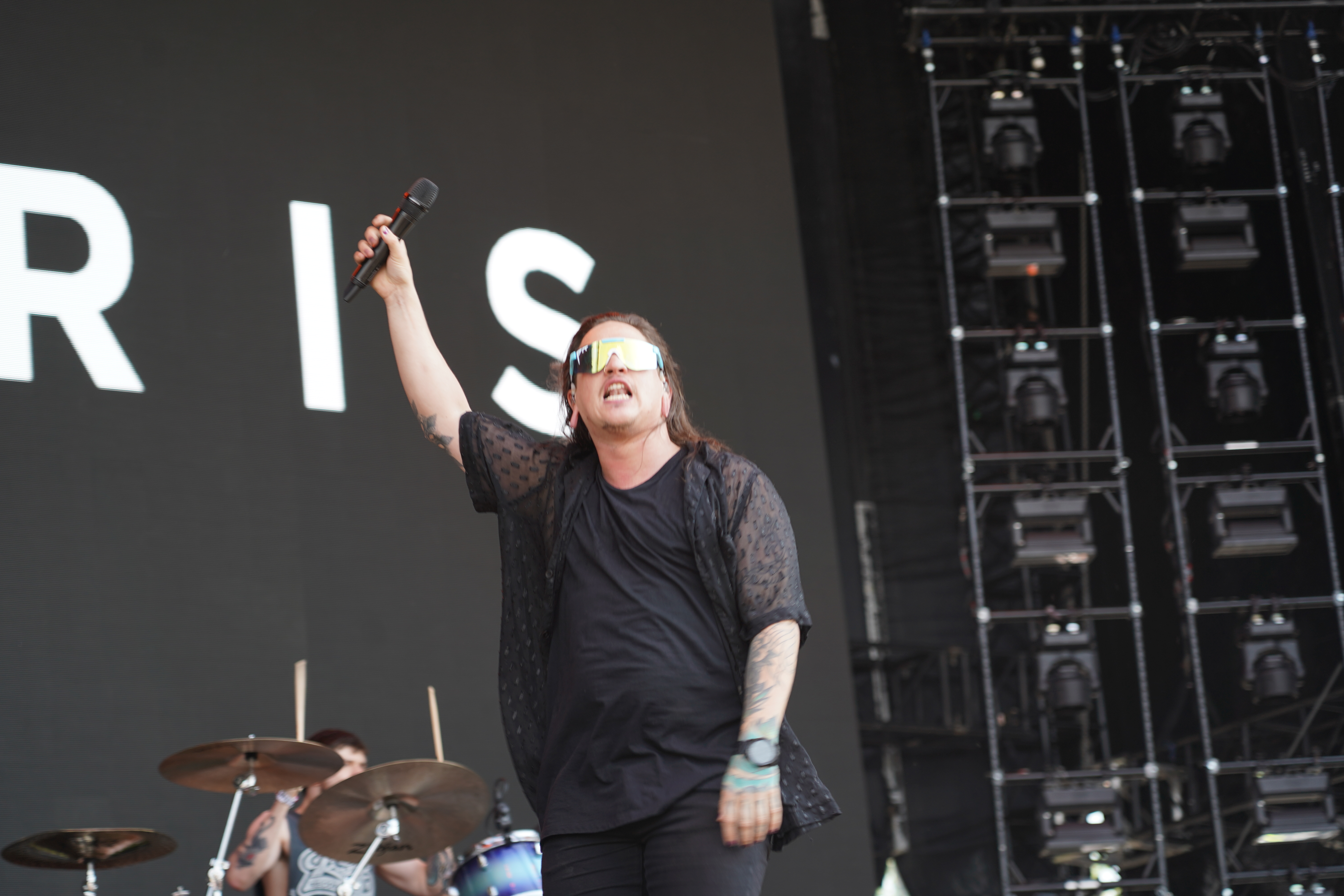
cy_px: 448
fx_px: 3920
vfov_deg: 13.0
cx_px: 672
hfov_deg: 19.5
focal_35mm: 105
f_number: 4
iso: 100
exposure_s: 1/125
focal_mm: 105
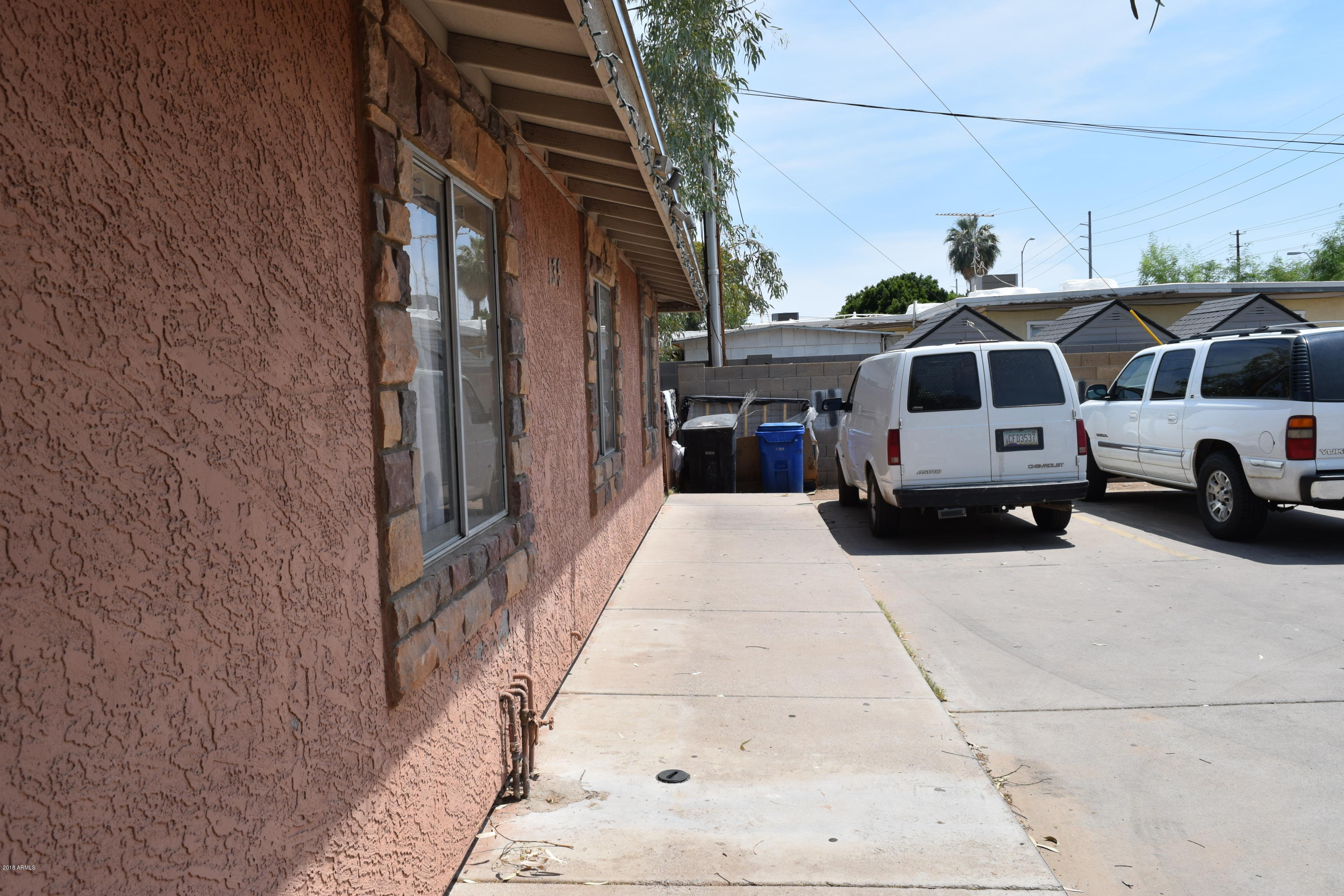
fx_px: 1008
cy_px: 448
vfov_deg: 47.9
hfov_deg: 67.4
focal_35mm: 27
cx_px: 672
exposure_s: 1/400
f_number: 10
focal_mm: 18
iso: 200
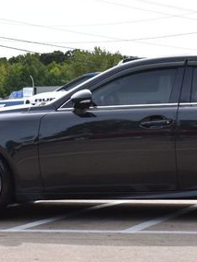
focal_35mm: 104
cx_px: 159
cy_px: 118
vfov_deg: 18.9
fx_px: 789
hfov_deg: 14.1
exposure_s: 1/400
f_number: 11
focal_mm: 32
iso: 400
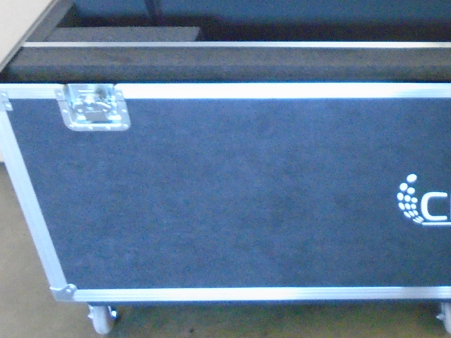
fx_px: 782
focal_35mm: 60
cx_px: 477
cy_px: 16
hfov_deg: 29.5
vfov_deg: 23.6
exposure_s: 1/20
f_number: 3.2
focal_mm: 4.6
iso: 800
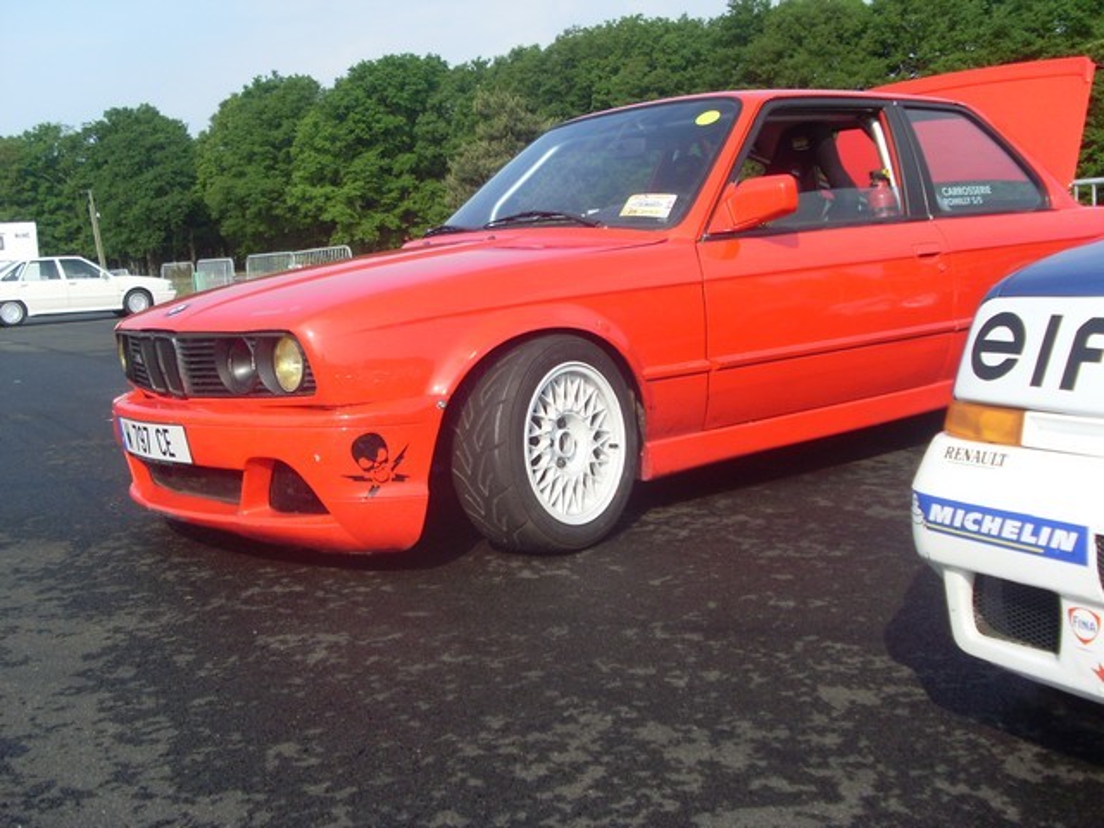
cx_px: 552
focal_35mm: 38
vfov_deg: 37.7
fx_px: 1212
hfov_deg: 49.0
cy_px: 414
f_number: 7.7
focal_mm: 6.3
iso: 80
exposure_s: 1/180
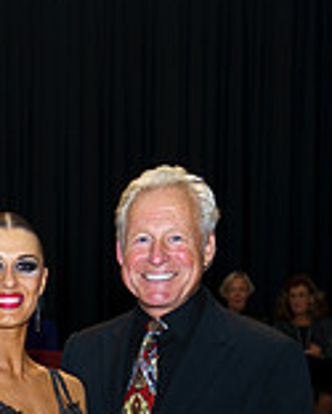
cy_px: 579
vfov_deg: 13.3
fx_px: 1693
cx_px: -102
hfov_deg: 10.9
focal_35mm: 138
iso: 200
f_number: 3.5
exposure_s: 1/100
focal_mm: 34
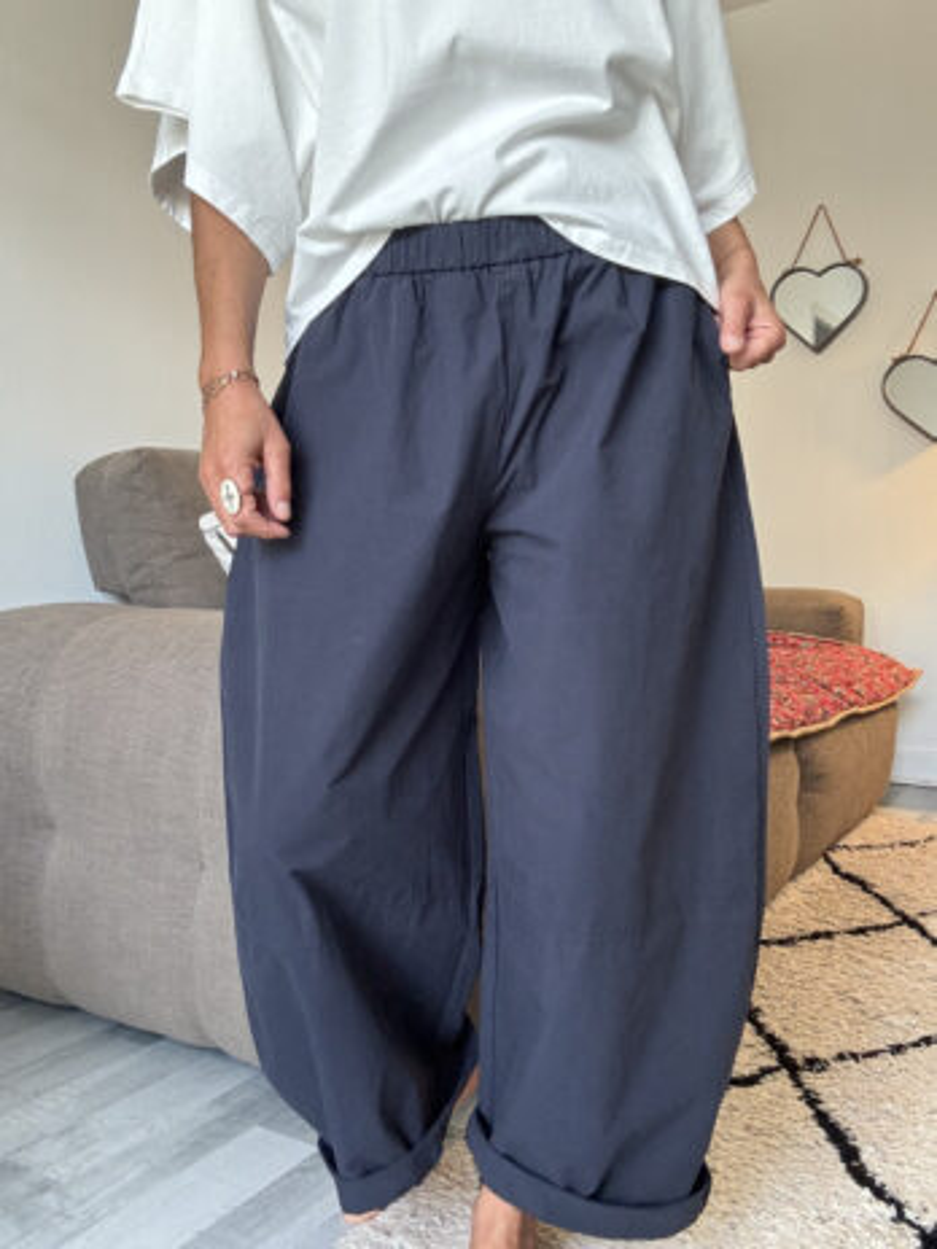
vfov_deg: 60.0
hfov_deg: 46.8
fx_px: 1083
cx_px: 468
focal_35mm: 30
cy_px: 624
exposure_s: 1/60
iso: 160
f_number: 1.9
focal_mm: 2.69
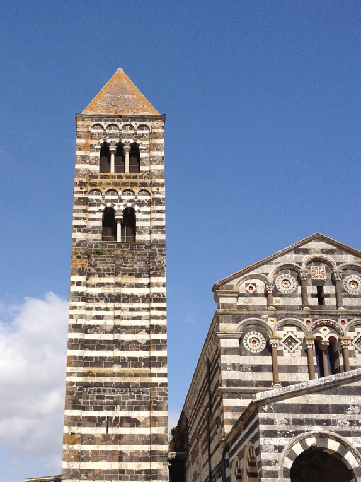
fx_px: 765
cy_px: 298
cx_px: 113
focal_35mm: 55
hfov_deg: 26.4
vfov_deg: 34.8
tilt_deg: +18.5
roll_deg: +1.1
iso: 50
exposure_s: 1/2208
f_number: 2.4
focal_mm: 4.28
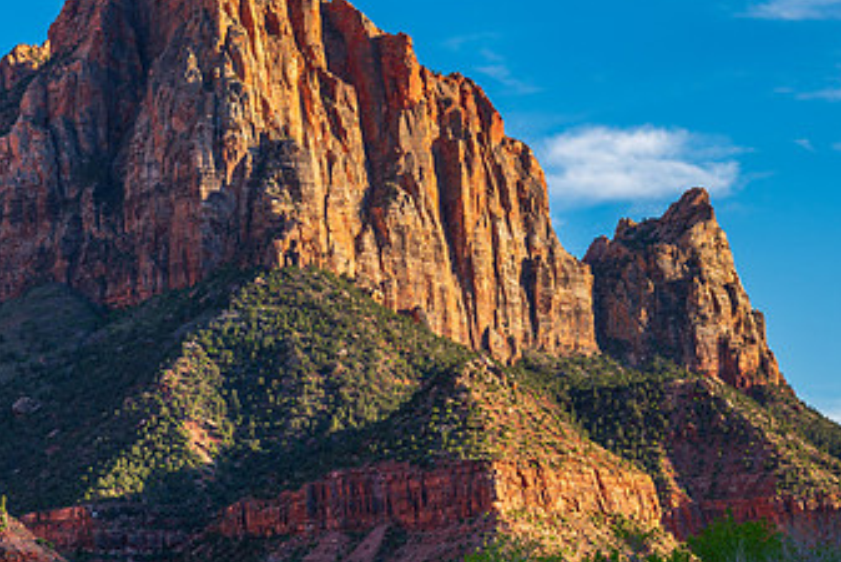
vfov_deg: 11.9
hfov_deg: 17.8
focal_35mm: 115
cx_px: 459
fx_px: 2688
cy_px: 212
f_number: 11
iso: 64
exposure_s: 1/20
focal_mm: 66
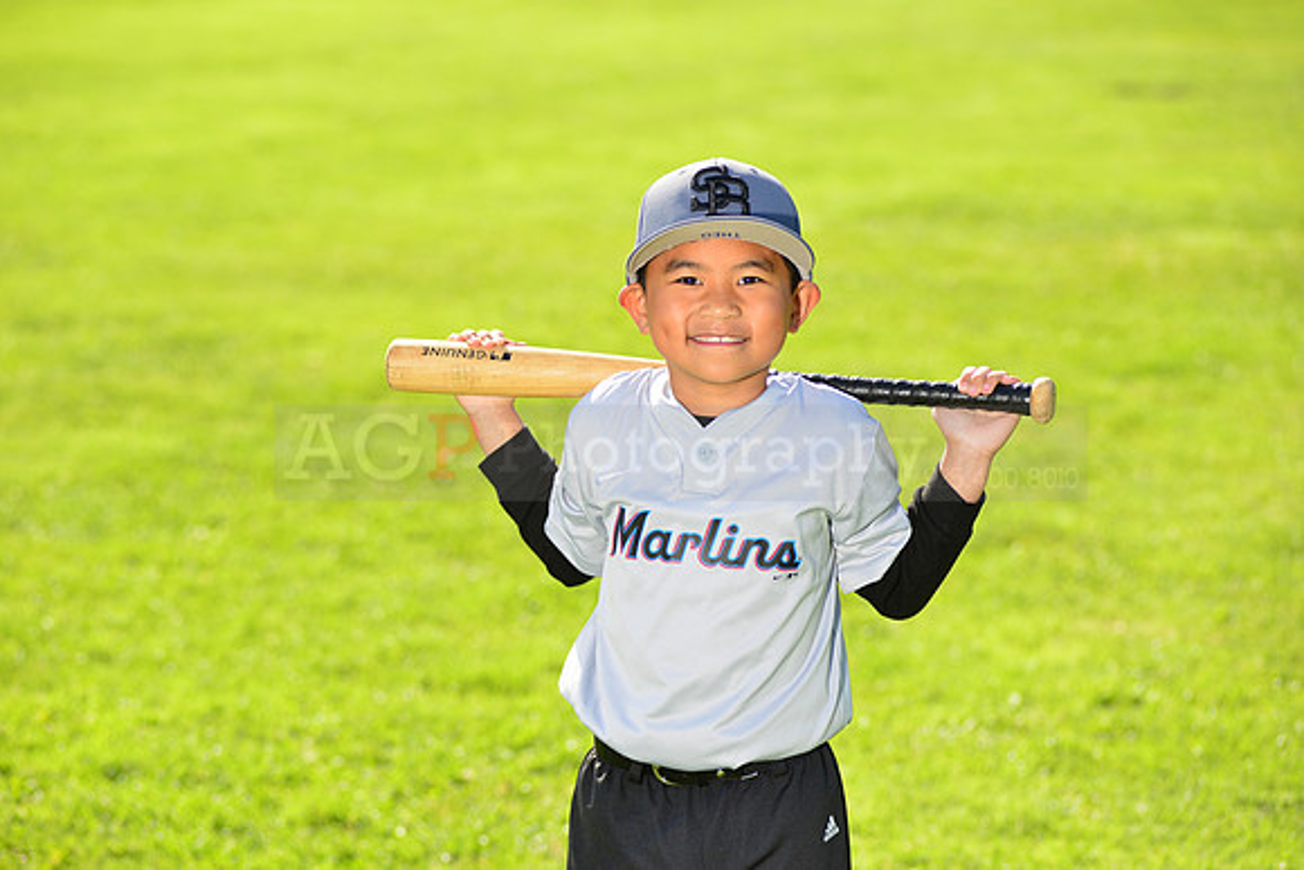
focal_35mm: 116
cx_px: 652
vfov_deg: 11.8
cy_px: 435
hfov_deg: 17.6
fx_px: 4203
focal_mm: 116
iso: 100
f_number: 5
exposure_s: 1/250
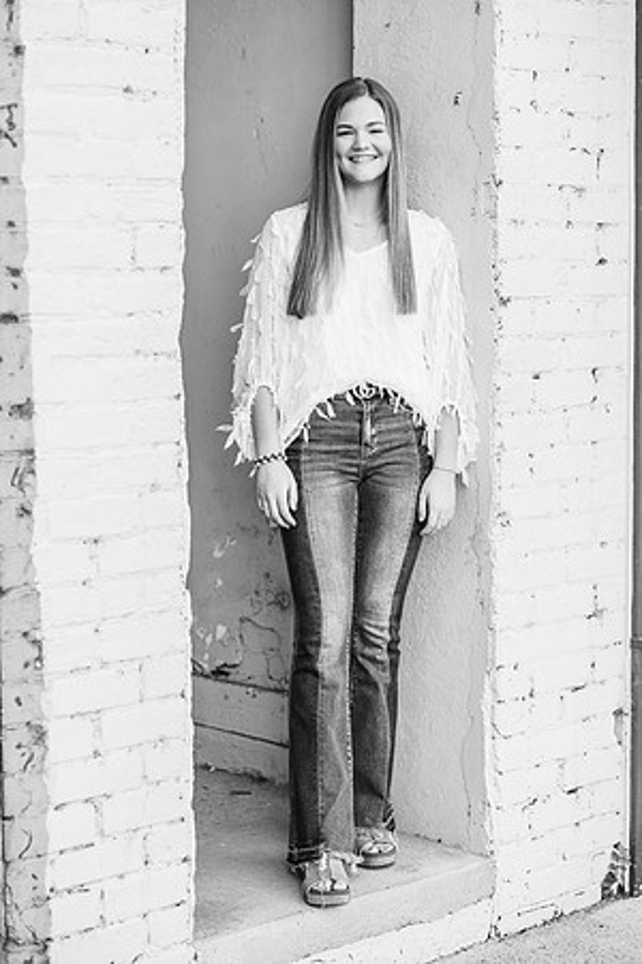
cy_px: 482
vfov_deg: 23.9
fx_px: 2274
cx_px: 321
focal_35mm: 85
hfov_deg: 16.1
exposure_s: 1/200
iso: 200
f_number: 2.8
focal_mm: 85
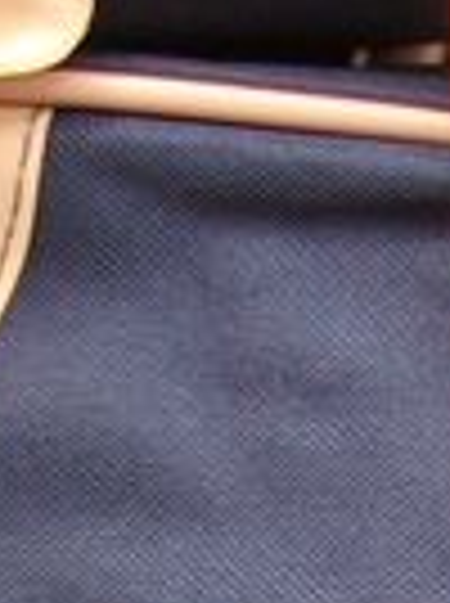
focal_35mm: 239
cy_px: 1422
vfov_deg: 7.7
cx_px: 1404
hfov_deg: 5.7
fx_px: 4156
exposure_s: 1/45.6
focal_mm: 5.7
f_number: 2.9
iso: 80
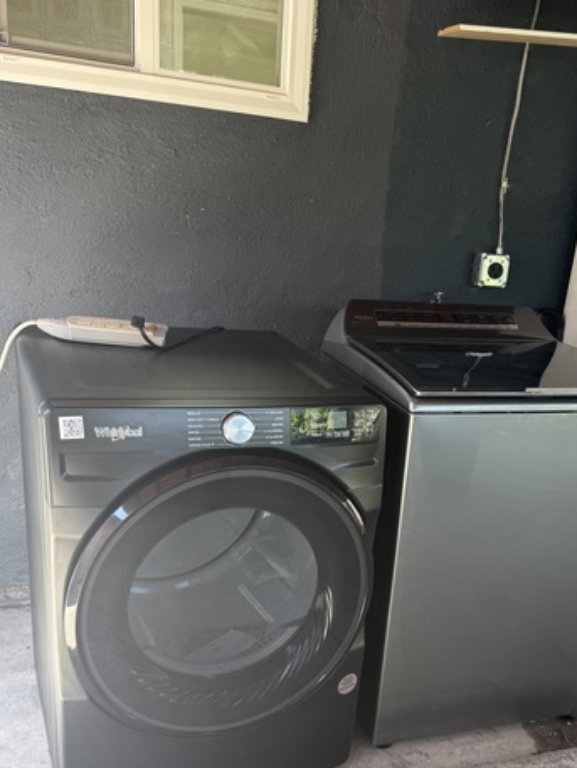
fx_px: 778
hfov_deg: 40.3
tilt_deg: -21.2
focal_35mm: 35
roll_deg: -5.1
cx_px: 373
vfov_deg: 51.6
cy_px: 515
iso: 64
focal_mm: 6.76
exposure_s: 1/121
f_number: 1.78
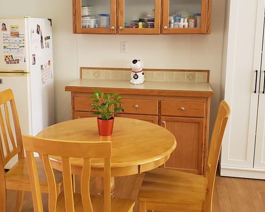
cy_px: 83
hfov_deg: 42.8
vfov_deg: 34.7
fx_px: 337
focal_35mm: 43
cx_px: 117
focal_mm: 4.3
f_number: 2.4
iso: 200
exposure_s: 1/60
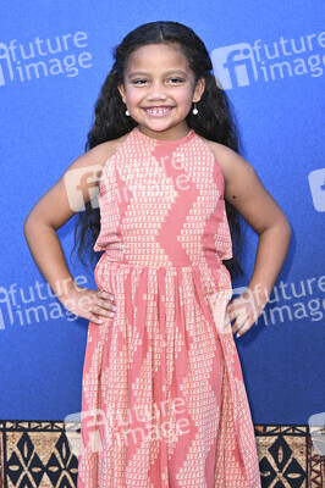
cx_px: 162
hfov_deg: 16.0
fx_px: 1153
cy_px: 244
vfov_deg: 23.9
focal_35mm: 85
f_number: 6.3
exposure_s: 1/250
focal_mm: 85
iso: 1000
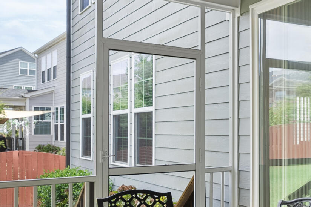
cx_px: 288
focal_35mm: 51
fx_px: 440
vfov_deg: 26.4
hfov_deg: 36.2
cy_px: 125
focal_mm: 14
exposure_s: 1/30
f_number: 7.1
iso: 800
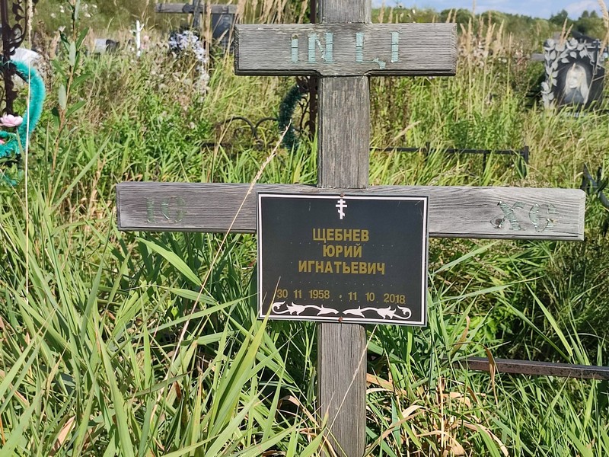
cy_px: 228
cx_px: 304
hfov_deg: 69.4
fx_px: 440
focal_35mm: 25
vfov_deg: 54.9
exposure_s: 1/587
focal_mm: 6.04
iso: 50
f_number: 1.9
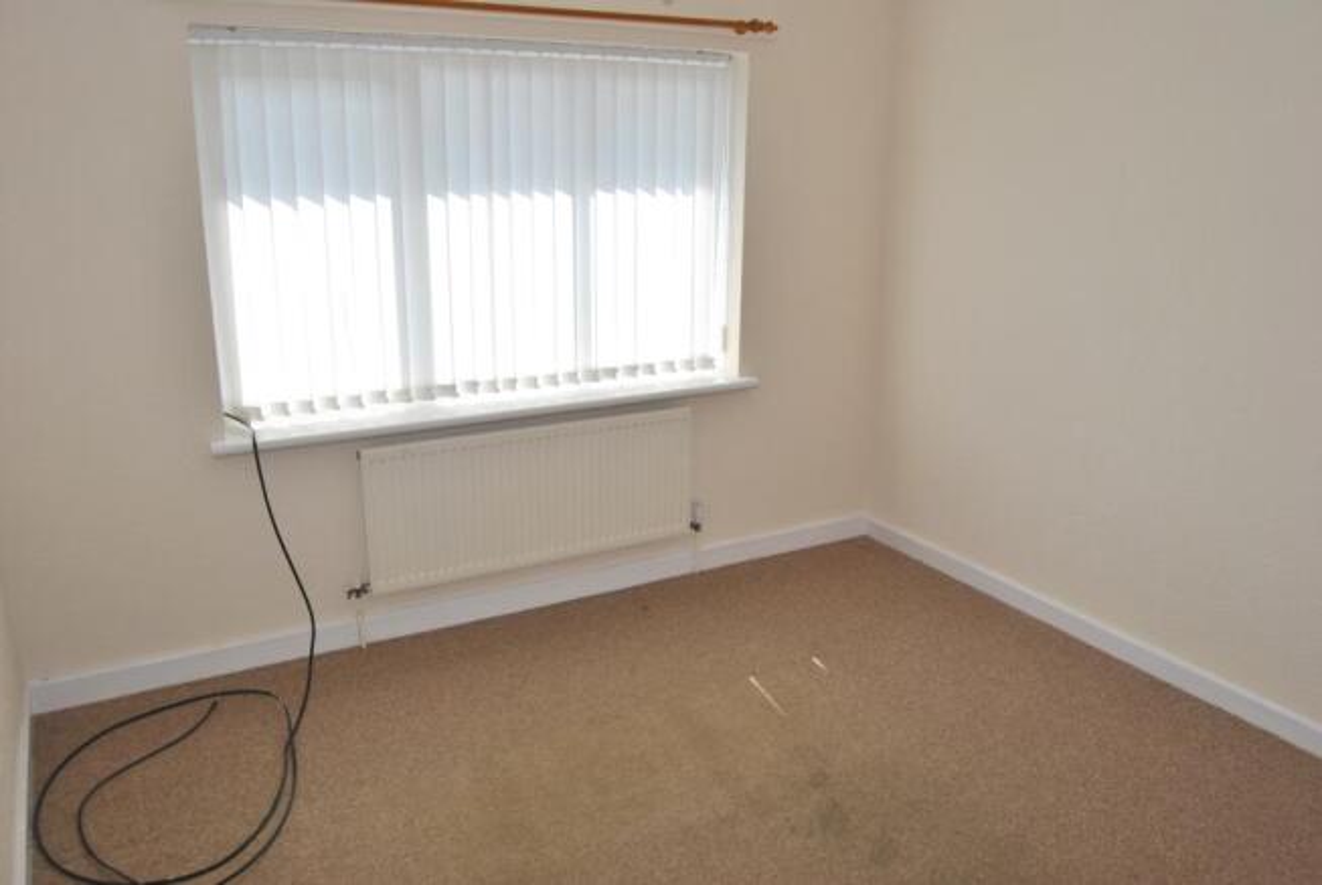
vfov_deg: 48.0
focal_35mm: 27
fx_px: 993
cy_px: 442
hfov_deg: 67.3
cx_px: 661
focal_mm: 18
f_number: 7.1
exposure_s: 1/200
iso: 100
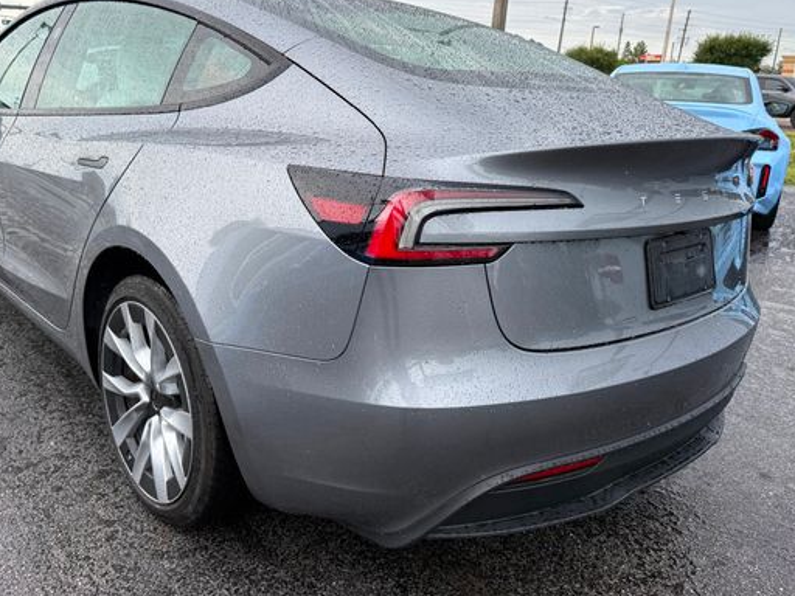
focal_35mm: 30
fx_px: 689
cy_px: 301
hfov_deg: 59.7
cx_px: 337
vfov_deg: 46.8
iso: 80
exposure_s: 1/813
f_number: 1.78
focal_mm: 6.76
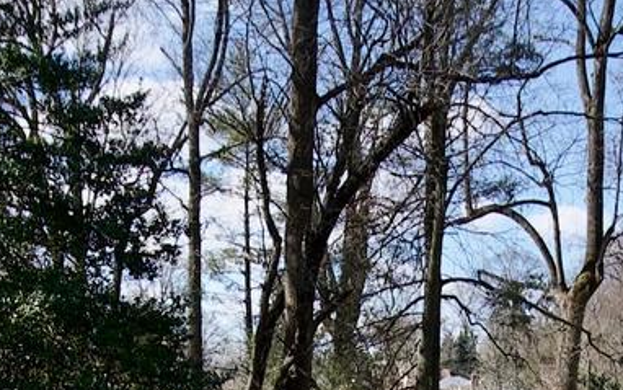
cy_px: 637
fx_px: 1393
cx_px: 365
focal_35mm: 82
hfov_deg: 25.2
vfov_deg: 14.5
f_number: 7.1
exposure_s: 1/640
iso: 200
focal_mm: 10
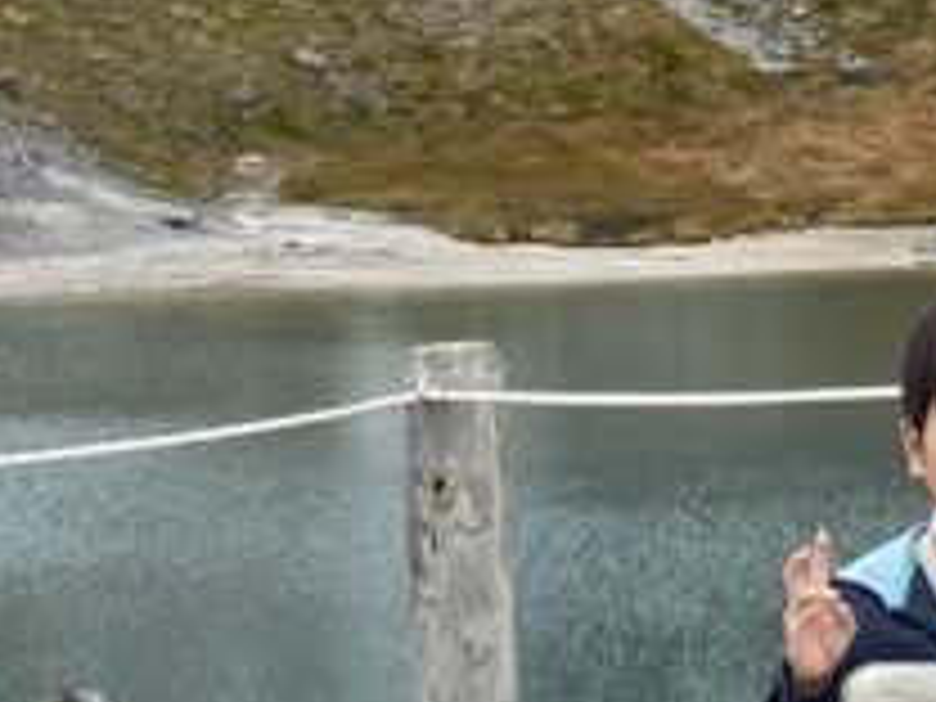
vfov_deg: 11.5
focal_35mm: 128
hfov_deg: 14.5
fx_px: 3461
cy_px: 54
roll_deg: +0.1
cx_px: 1359
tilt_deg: -2.3
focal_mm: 4.25
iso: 32
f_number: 1.8
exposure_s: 1/747
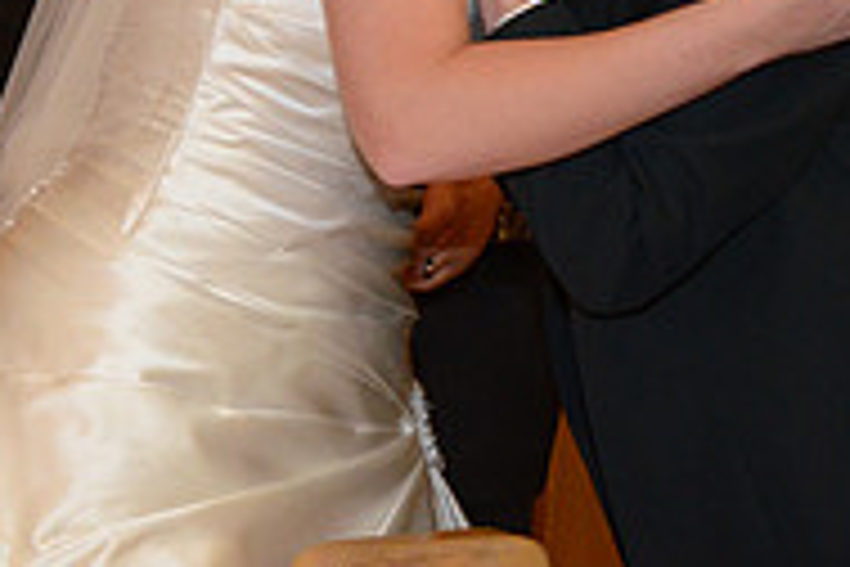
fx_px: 5218
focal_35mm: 221
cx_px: 1048
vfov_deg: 6.2
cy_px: -140
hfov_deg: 9.2
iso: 2500
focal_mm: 48
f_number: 5.6
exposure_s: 1/60
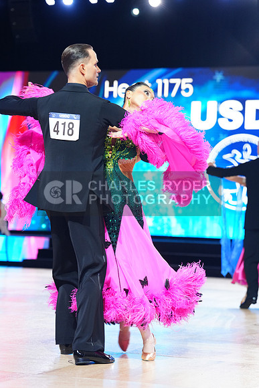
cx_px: 130
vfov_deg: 20.8
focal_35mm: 98
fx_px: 1057
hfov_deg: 14.0
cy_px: 194
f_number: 3.5
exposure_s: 1/200
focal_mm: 98
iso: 1600
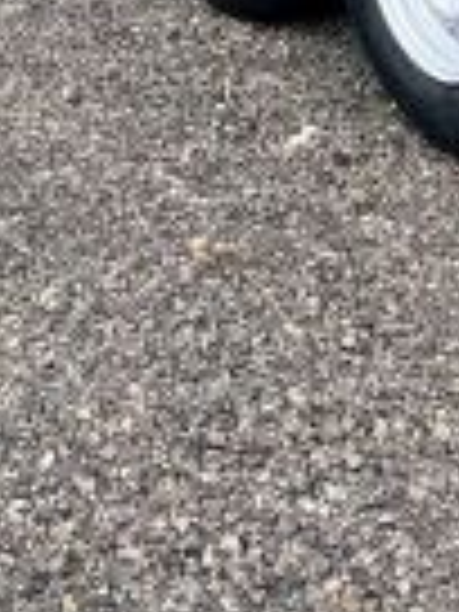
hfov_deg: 10.8
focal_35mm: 133
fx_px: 2351
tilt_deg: -5.3
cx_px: 657
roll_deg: +0.7
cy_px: -720
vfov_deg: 12.5
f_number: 1.6
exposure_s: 1/1106
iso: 50
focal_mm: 5.1
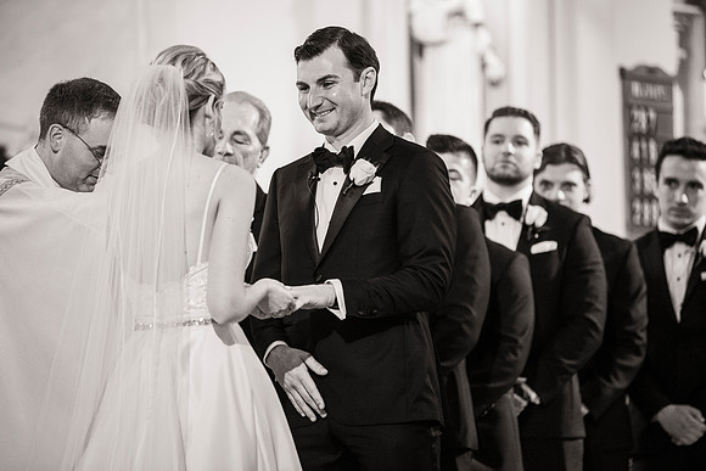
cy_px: 236
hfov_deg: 11.4
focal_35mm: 180
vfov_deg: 7.6
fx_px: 3531
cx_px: 353
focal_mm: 180
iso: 3200
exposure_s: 1/200
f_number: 2.8
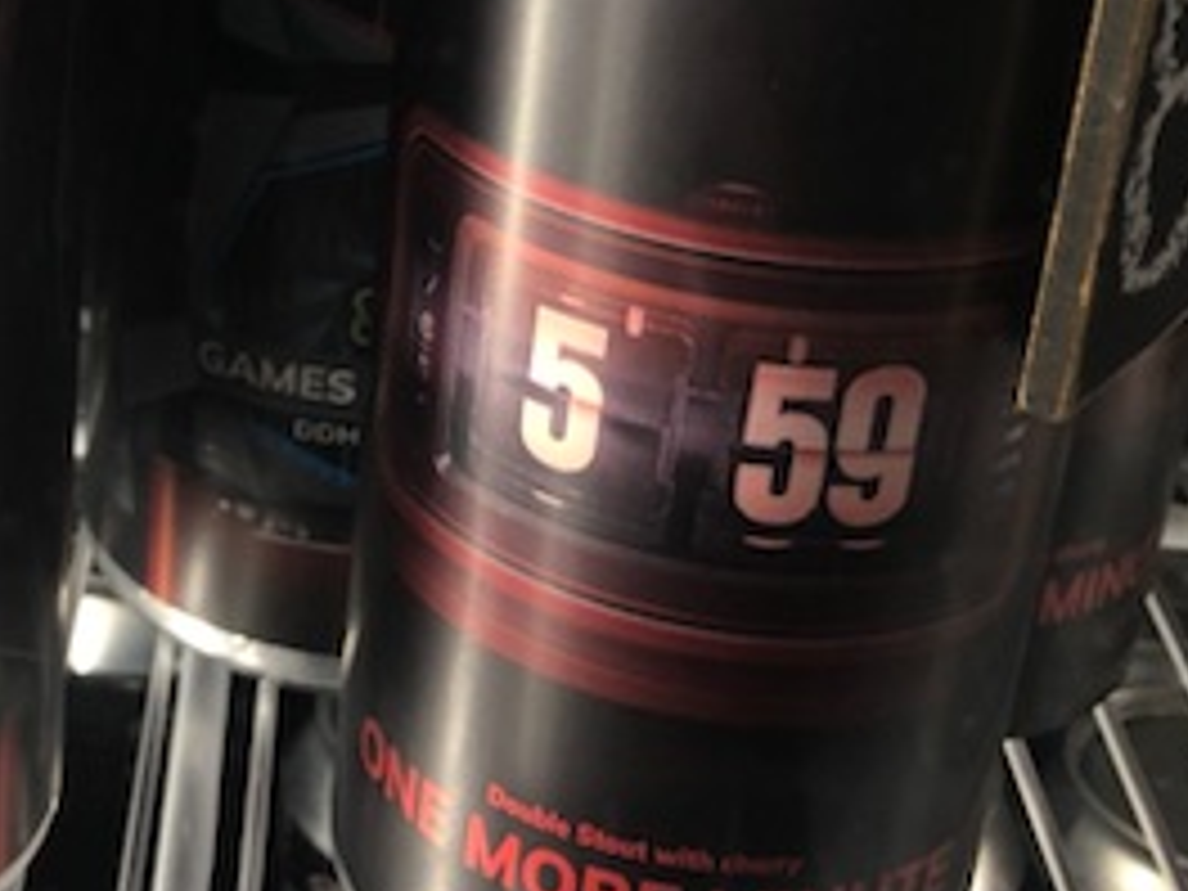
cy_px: 126
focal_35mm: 68
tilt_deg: -22.6
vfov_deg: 21.2
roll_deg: -2.1
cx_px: 63
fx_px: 2334
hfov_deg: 27.3
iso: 32
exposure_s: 1/33
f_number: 1.8
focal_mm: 3.99
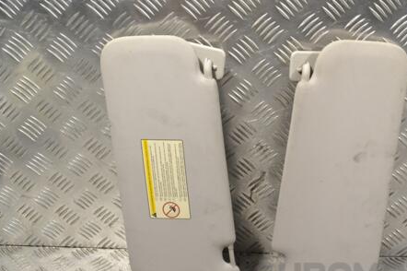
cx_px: 240
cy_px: 154
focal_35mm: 53
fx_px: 599
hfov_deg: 37.4
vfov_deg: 25.5
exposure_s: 1/250
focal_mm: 26
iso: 3200
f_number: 8
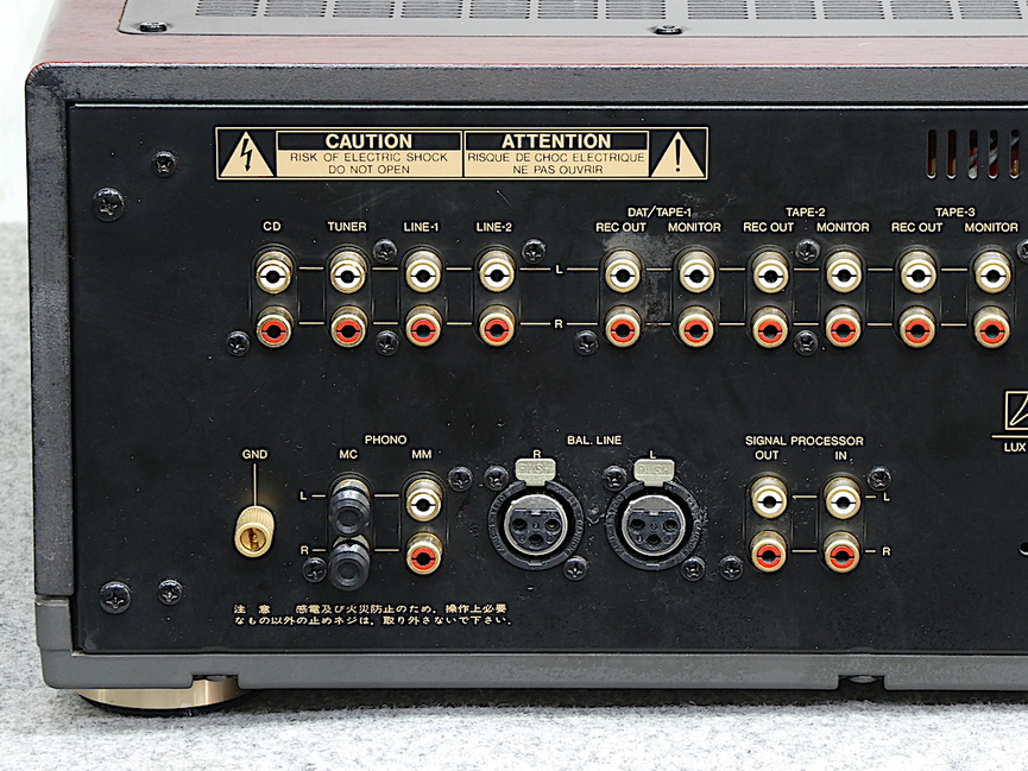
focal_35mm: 222
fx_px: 6594
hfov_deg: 8.9
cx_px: 544
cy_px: 380
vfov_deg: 6.7
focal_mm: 35.8
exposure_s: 1/3.2
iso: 200
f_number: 5.6
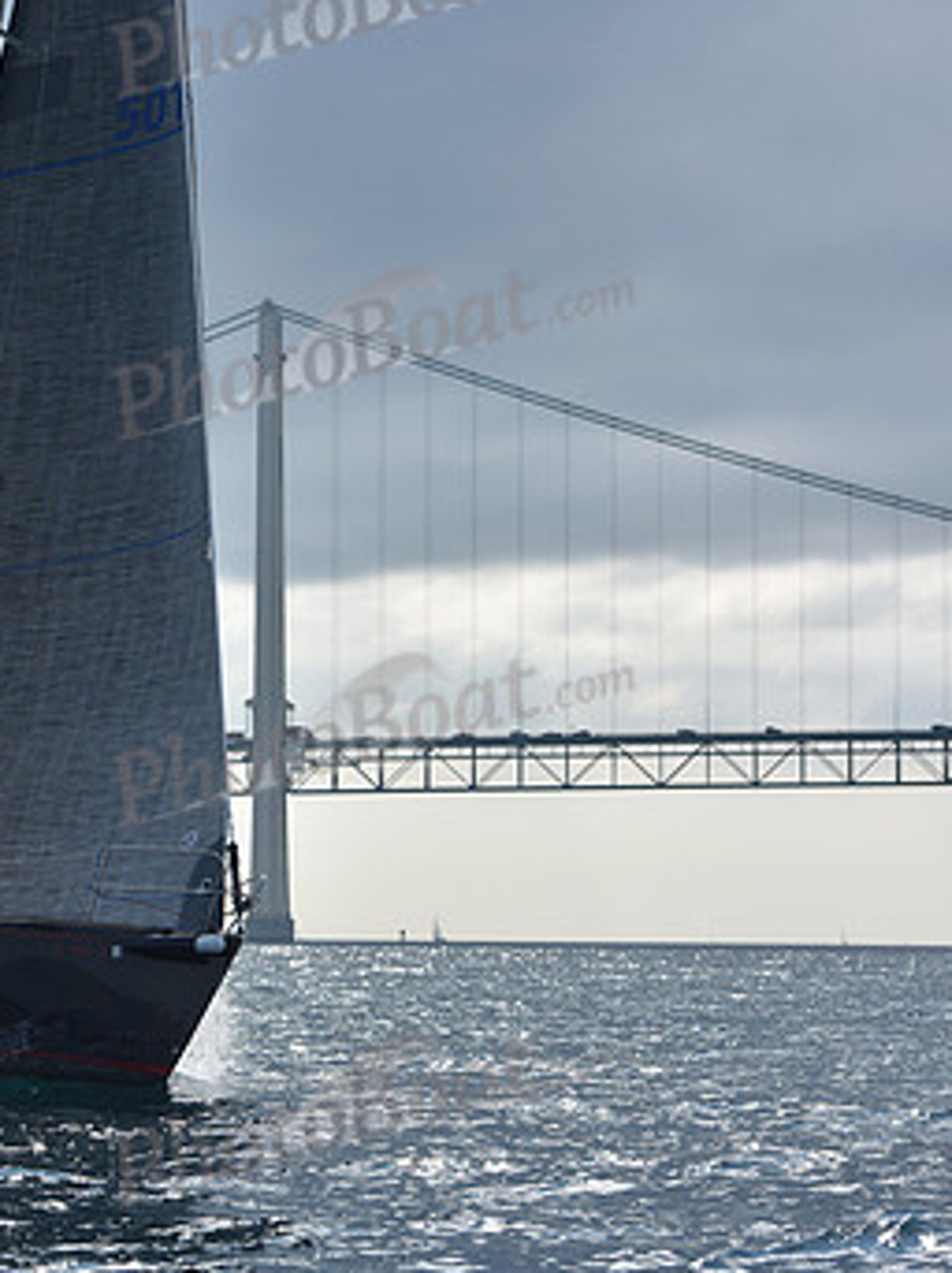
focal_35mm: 155
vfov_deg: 12.8
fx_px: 5691
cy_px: 590
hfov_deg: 9.5
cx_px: -78
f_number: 6.3
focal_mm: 95
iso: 250
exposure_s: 1/1600
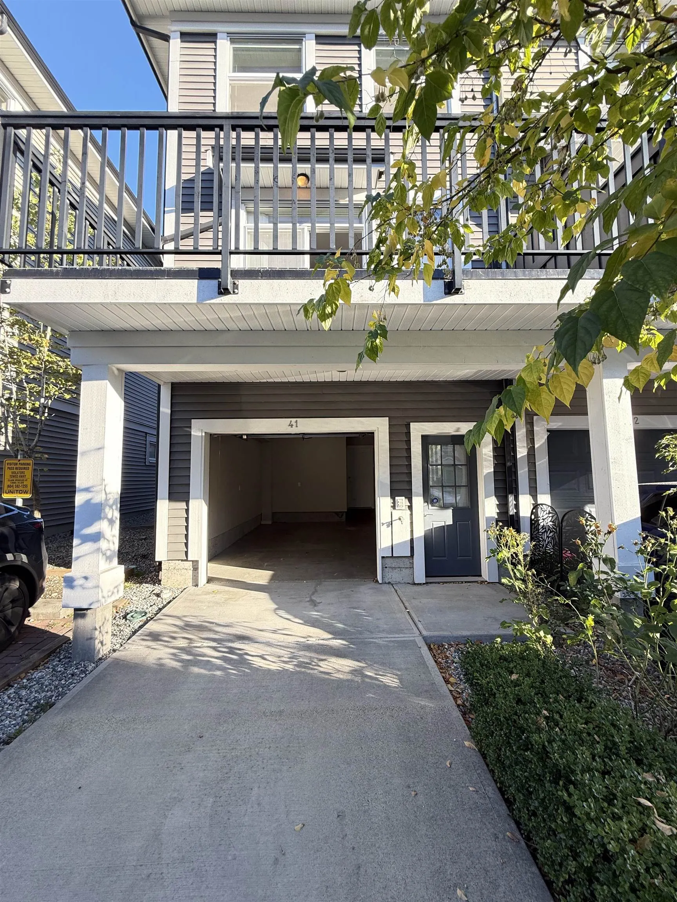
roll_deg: +0.2
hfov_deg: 85.7
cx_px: 338
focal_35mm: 14
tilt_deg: +5.7
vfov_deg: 102.1
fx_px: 365
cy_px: 451
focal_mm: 2.22
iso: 50
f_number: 2.2
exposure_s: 1/204
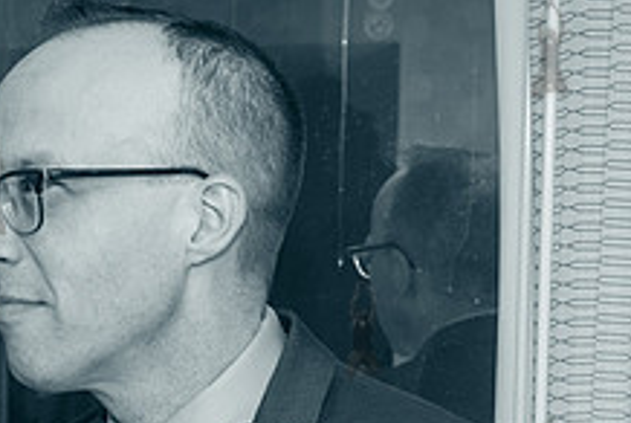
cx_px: 103
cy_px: 542
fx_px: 2756
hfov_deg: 13.0
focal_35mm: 157
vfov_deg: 8.6
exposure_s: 1/160
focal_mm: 52
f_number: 9
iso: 200
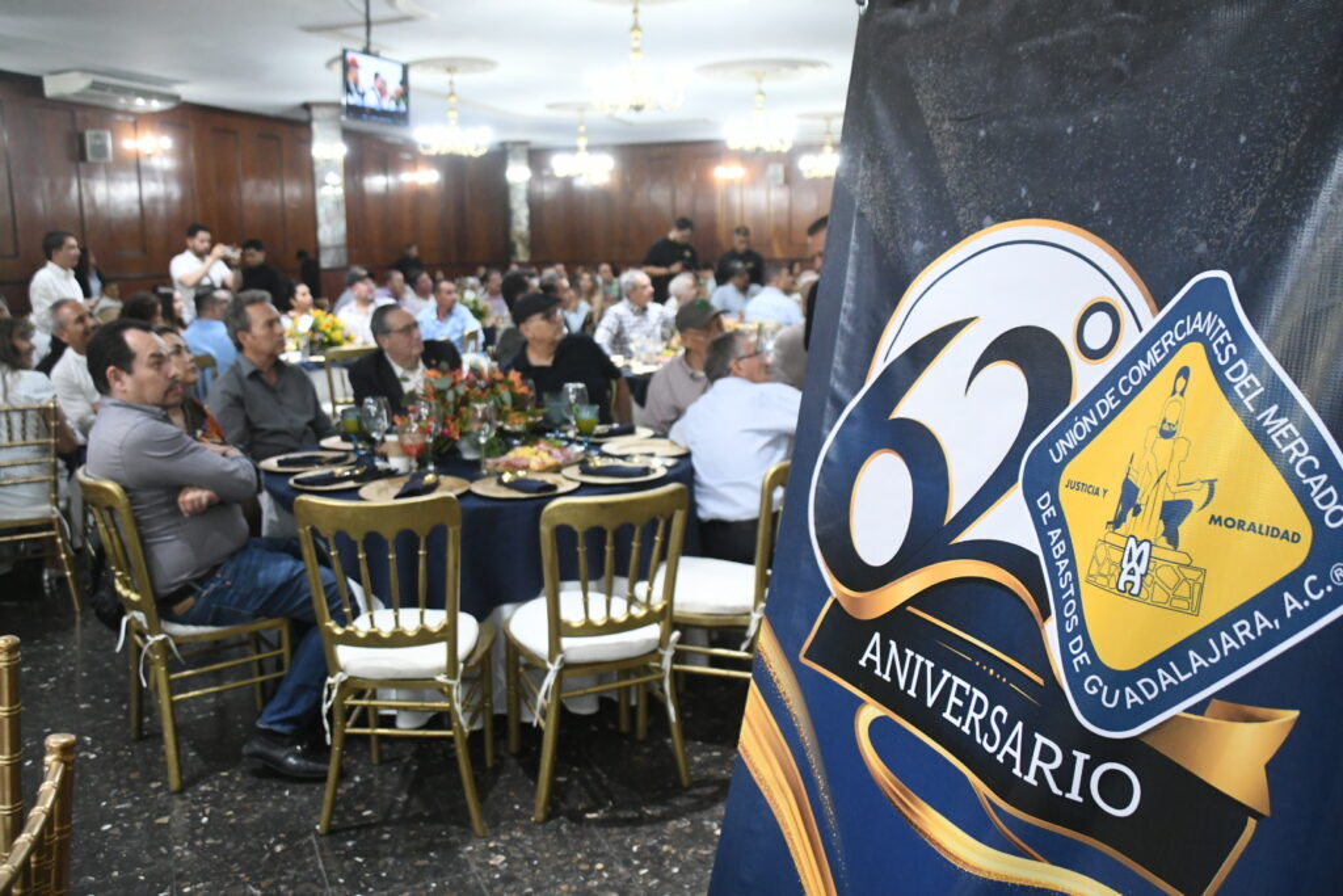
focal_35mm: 27
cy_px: 448
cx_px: 672
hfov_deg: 67.4
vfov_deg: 47.9
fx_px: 1007
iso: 3200
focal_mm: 18
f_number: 3.5
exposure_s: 1/100
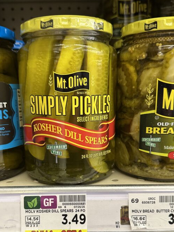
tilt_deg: -16.0
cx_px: 81
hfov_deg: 38.6
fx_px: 248
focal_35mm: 37
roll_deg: +0.0
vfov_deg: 49.3
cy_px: 153
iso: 200
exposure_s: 1/78
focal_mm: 6.86
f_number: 1.78
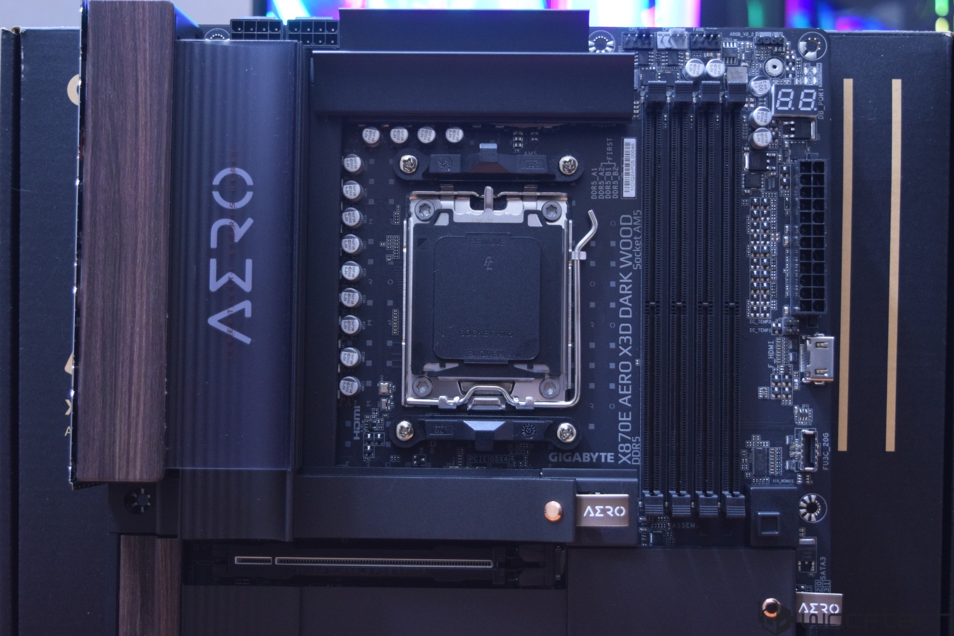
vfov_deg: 22.6
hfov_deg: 33.4
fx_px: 1590
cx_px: 477
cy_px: 318
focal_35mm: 60
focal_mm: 40
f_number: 5
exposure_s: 1/10
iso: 1600
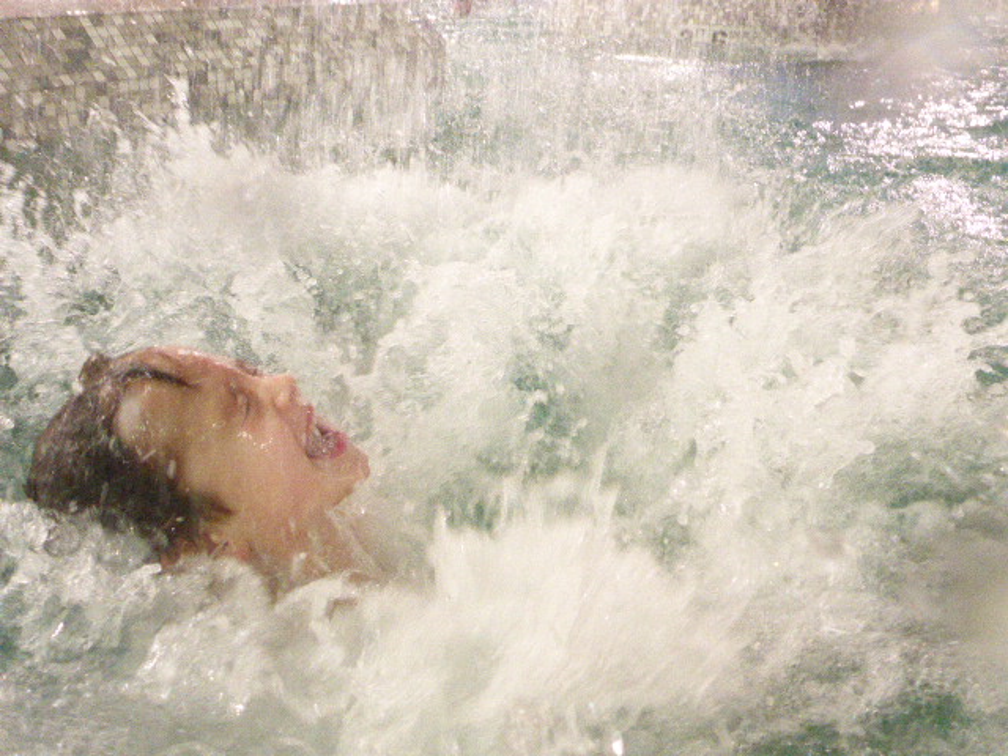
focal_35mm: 32
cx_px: 504
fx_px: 932
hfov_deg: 56.8
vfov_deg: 44.2
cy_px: 378
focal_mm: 5.5
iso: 1600
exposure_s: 1/200
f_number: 3.5
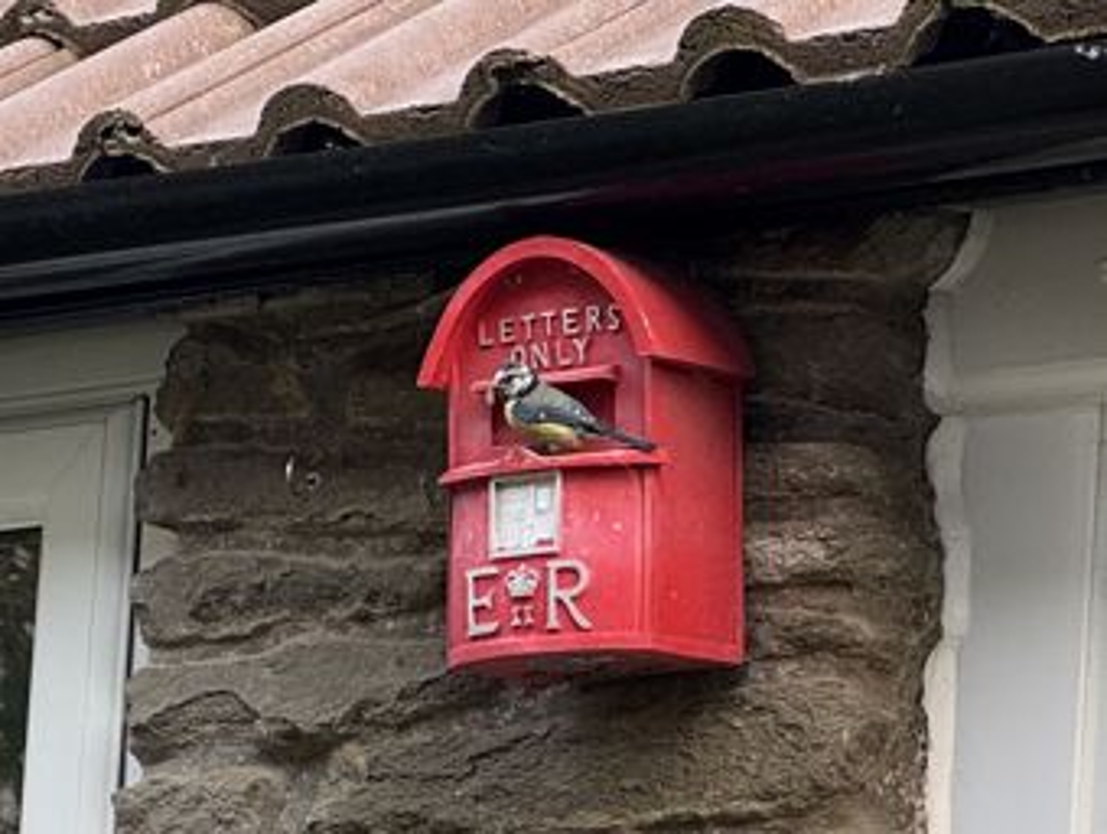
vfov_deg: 19.2
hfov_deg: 25.3
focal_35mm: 77
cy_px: 417
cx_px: 554
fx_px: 2466
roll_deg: -4.1
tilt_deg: +9.5
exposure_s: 1/121
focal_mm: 9
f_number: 2.8
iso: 100
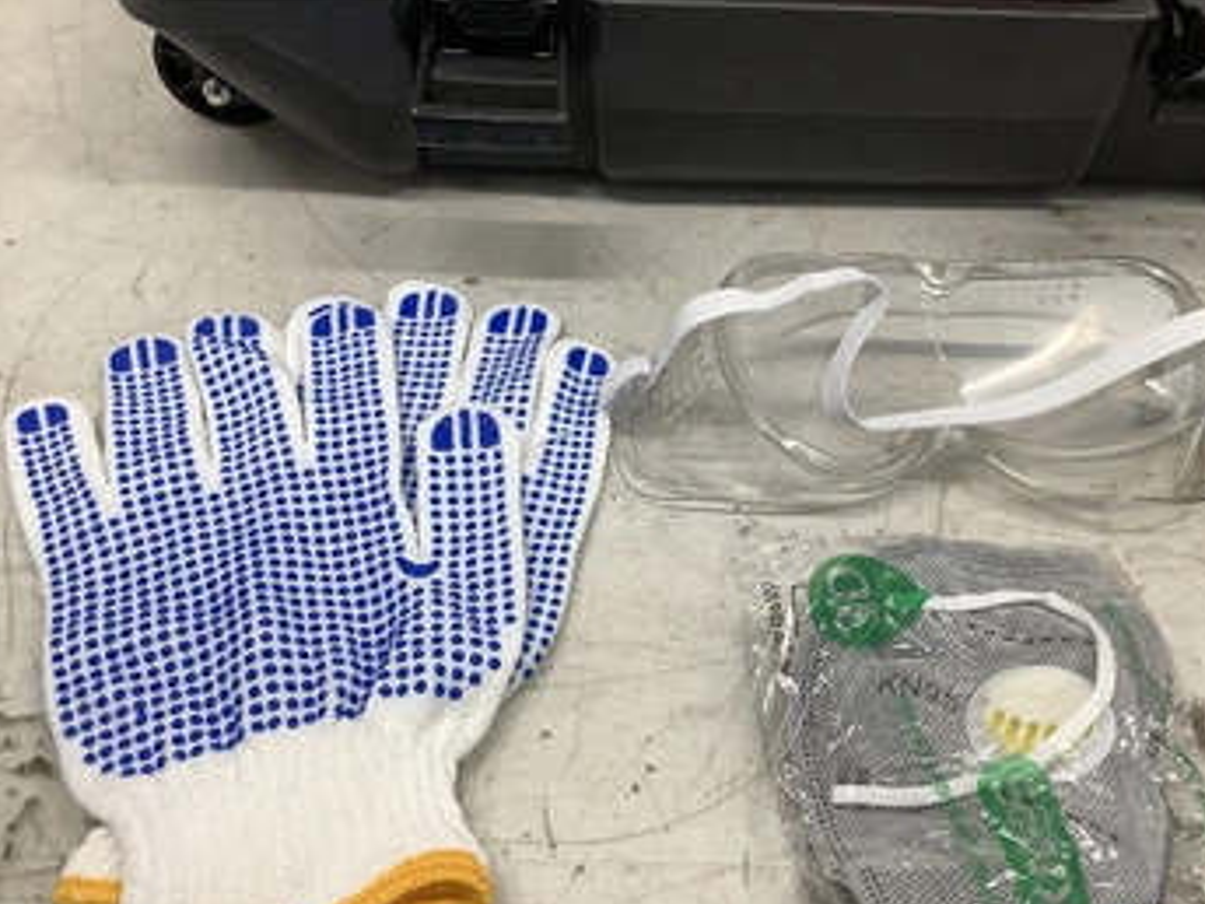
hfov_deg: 51.1
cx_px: 697
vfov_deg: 39.7
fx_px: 1253
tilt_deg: -49.1
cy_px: 466
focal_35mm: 36
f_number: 2.4
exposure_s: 1/120
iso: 64
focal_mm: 3.3
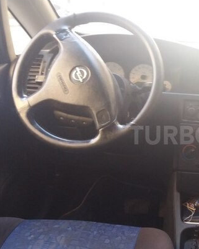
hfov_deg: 31.3
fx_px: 331
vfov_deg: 41.1
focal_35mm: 45
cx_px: 193
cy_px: 135
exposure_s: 1/33
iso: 125
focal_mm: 3.7
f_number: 1.9
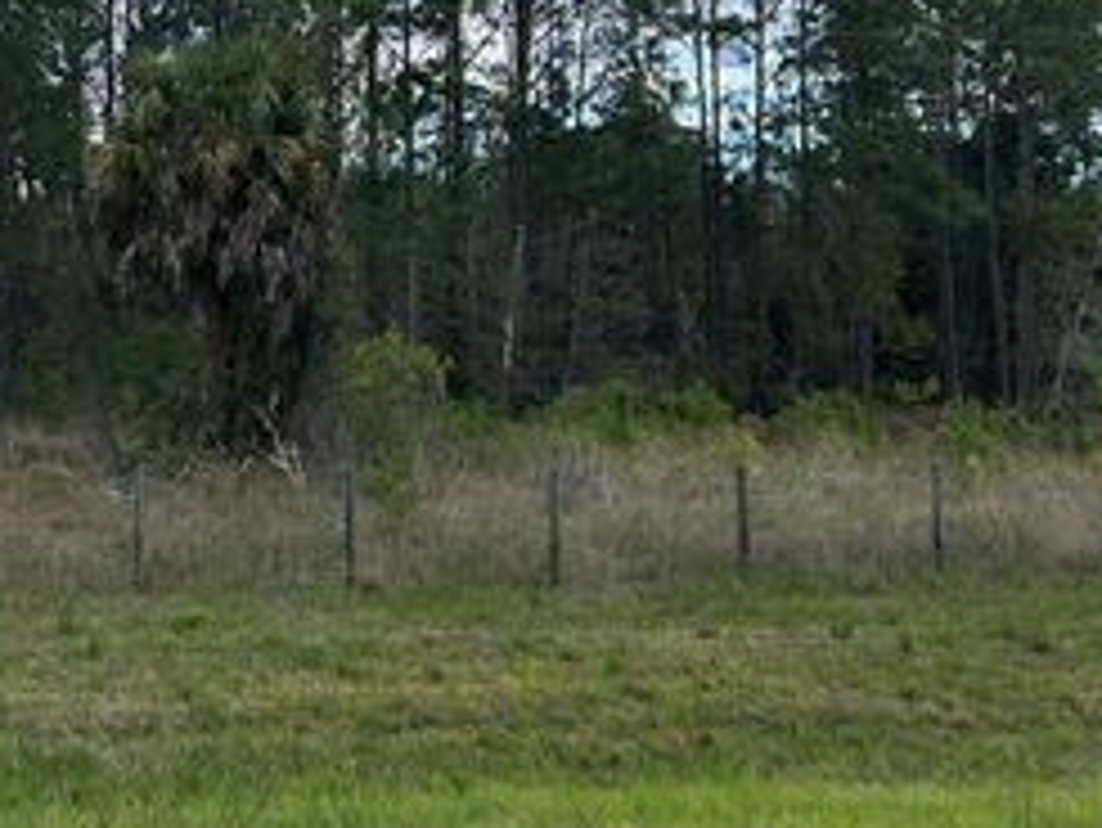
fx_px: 1688
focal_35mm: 53
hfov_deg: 34.2
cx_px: 112
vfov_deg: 26.9
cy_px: 133
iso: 50
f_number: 1.5
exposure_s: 1/1124
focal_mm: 5.7
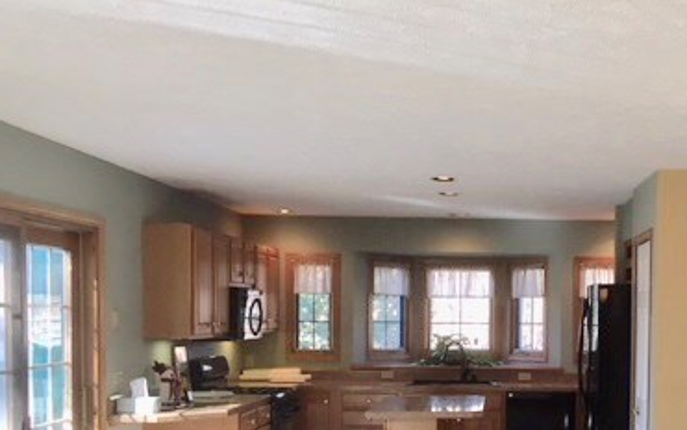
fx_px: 992
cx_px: 522
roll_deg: -0.4
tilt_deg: -2.5
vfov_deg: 24.0
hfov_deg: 37.2
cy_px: 352
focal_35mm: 53
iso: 32
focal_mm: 4.15
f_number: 2.2
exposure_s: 1/40
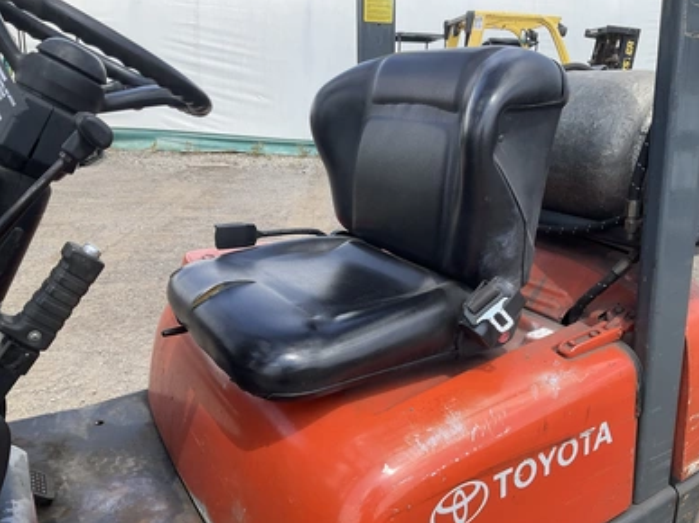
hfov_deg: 60.0
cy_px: 256
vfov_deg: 46.8
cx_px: 359
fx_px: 606
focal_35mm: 30
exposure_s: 1/770
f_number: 1.8
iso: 25
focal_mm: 3
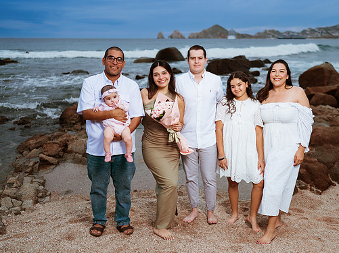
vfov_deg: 36.8
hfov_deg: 47.7
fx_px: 382
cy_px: 123
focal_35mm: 39
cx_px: 194
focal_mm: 35
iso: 100
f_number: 1.8
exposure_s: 1/640
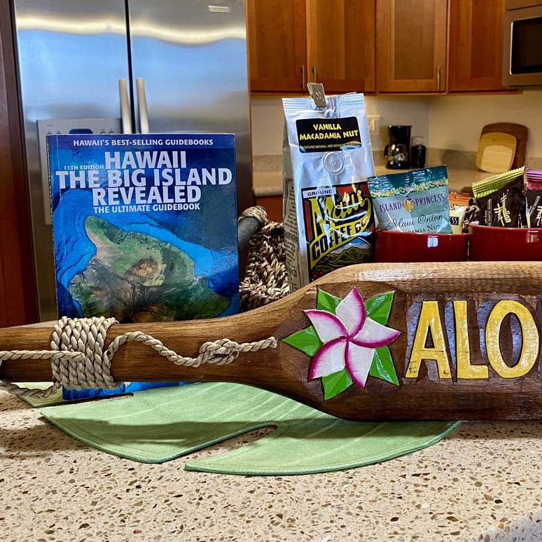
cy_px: 210
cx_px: 367
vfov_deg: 43.6
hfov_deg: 43.2
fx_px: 673
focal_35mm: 38
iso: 200
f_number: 1.8
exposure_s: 1/60
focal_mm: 4.25
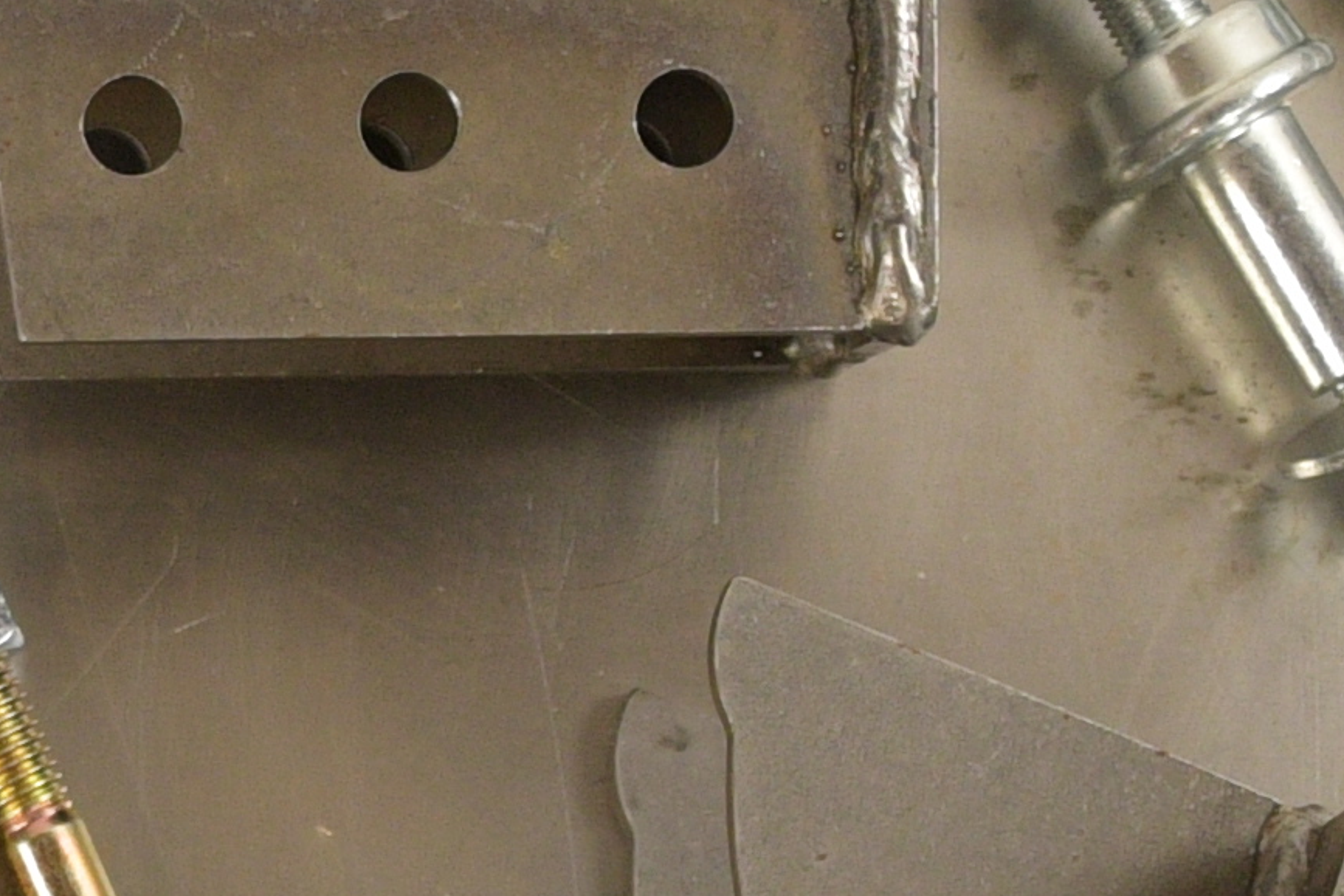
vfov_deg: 6.3
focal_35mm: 212
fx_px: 7914
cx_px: -357
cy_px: 1722
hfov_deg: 9.5
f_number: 5.6
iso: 800
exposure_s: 1/60
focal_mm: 22
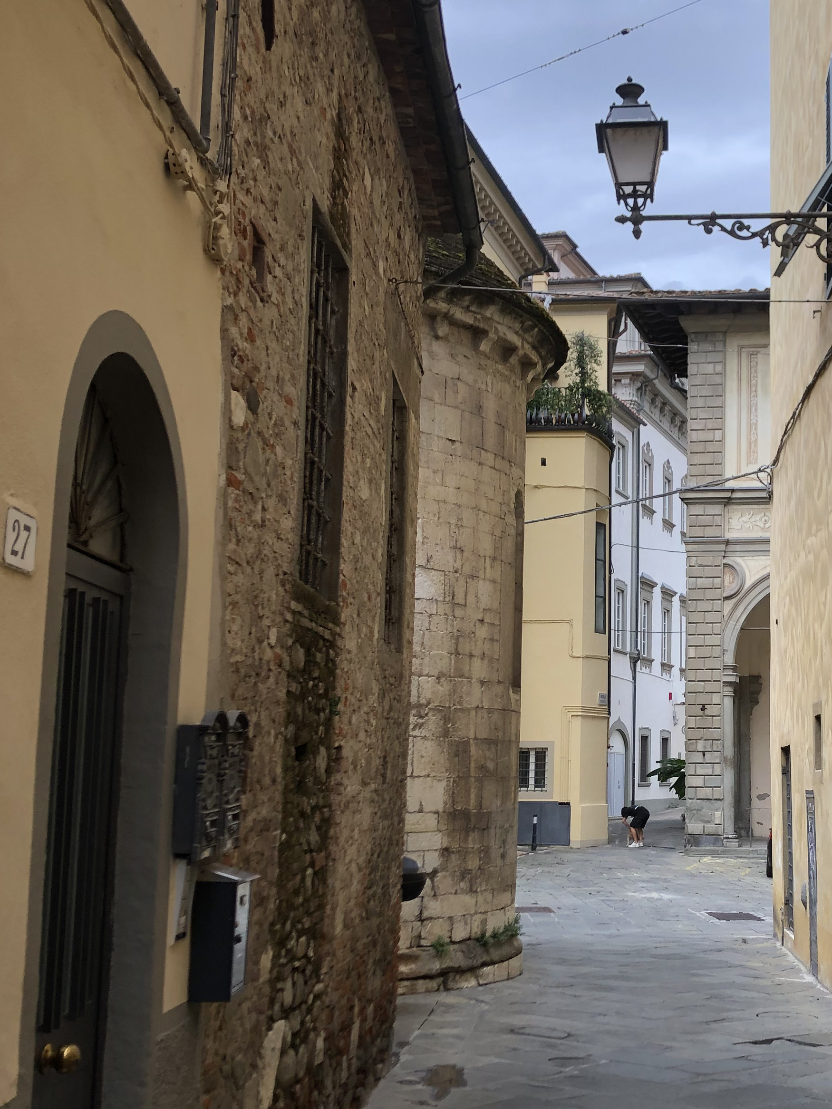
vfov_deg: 39.6
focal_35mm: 48
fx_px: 1538
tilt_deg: +6.0
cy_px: 624
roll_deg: -0.2
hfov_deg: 29.3
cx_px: 709
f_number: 1.8
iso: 20
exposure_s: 1/405
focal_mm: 4
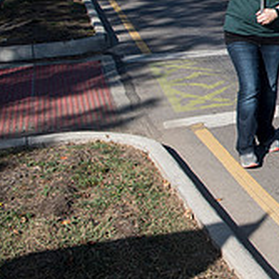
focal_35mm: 71
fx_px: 647
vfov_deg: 23.7
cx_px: 451
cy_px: 28
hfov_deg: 20.0
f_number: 4.5
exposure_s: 1/1600
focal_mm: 24
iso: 250
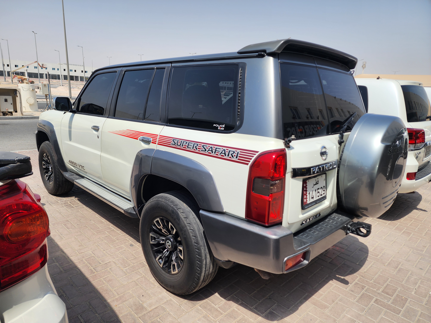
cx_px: 216
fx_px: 286
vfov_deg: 58.9
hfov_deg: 73.9
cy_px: 162
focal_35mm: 23
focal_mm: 6.4
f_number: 1.8
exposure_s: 1/1542
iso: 12
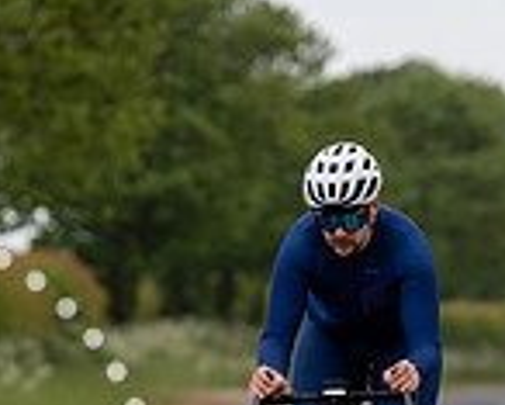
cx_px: 384
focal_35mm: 528
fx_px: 7897
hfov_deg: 3.7
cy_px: 355
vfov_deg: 2.9
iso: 160
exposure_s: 1/1250
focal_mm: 142
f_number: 3.2
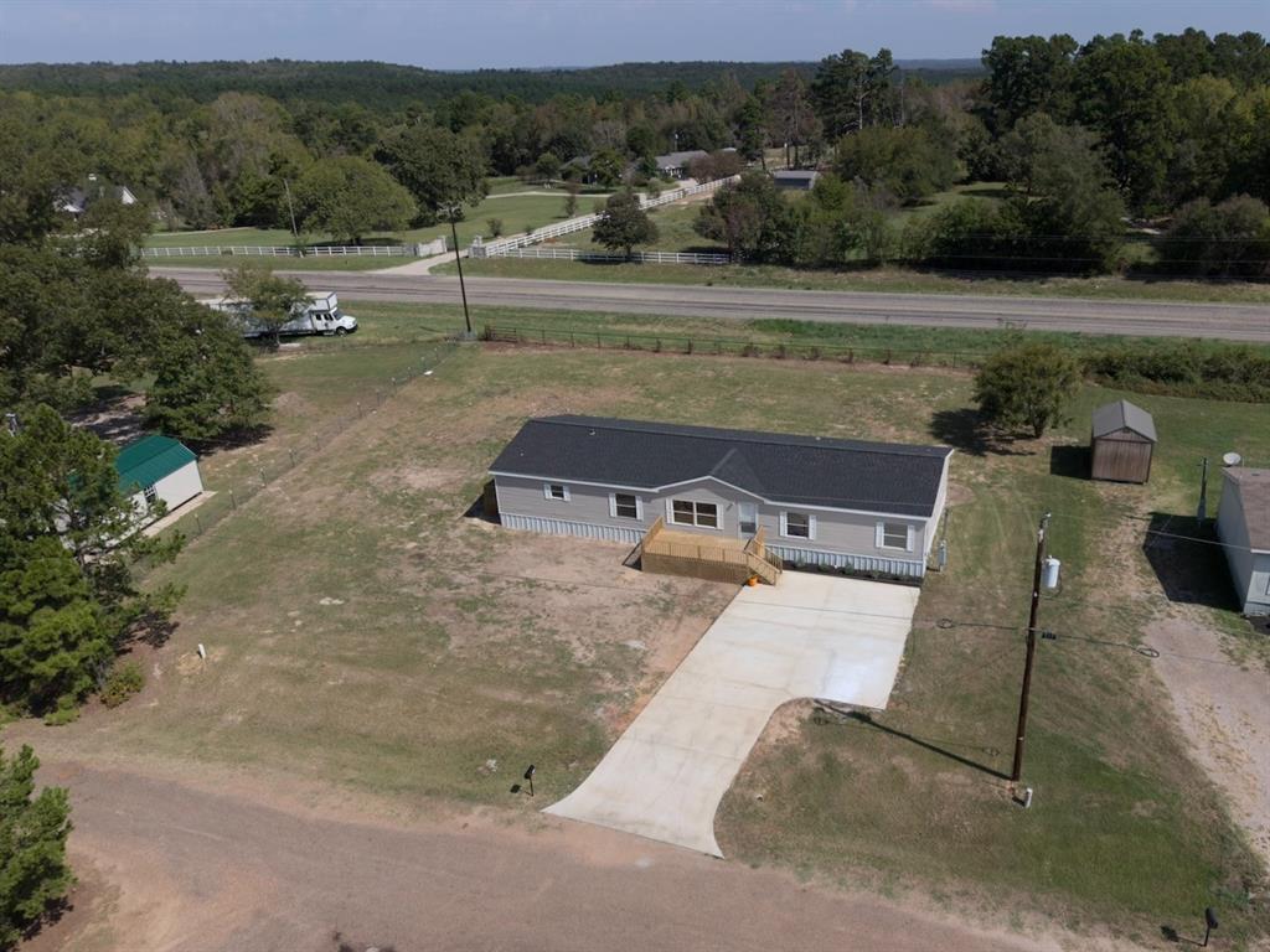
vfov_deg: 56.8
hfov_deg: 71.6
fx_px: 881
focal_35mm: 24
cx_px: 635
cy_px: 476
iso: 150
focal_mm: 8.67
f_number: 1.8
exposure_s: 1/6000
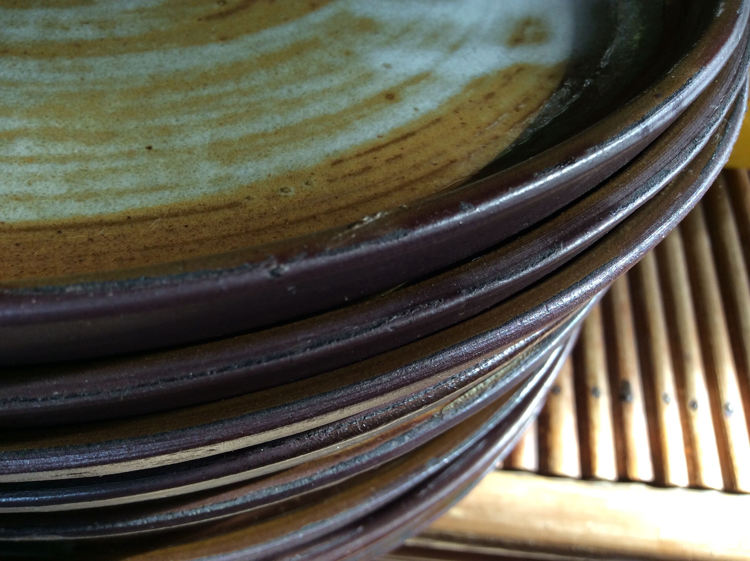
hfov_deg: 56.9
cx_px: 375
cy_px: 280
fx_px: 692
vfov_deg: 44.1
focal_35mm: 32
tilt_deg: -56.3
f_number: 2.4
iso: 40
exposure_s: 1/50
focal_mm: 3.3
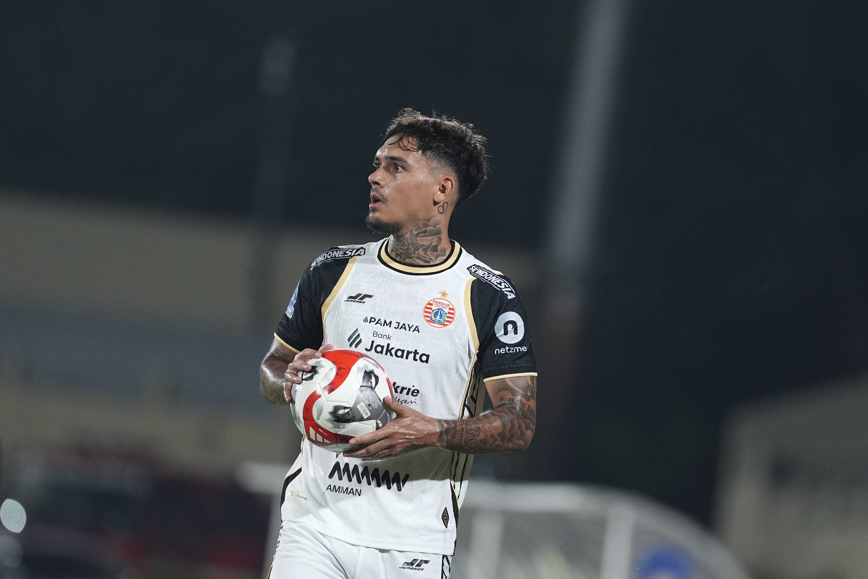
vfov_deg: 4.6
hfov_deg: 6.9
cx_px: 434
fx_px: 7233
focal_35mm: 300
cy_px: 290
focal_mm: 300
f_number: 2.8
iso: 2500
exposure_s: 1/1250
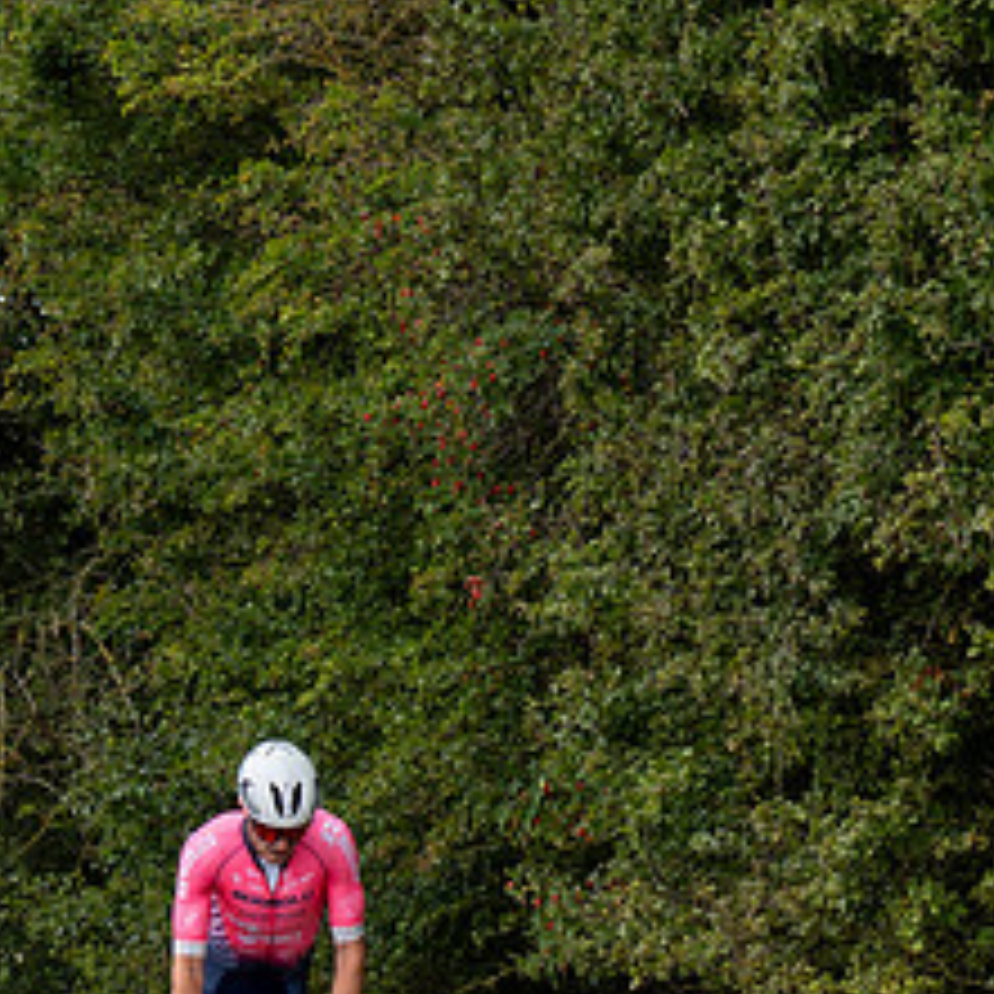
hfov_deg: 6.0
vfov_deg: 6.0
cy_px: 498
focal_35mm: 292
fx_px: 9486
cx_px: 690
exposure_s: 1/800
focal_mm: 70
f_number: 3.5
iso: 200
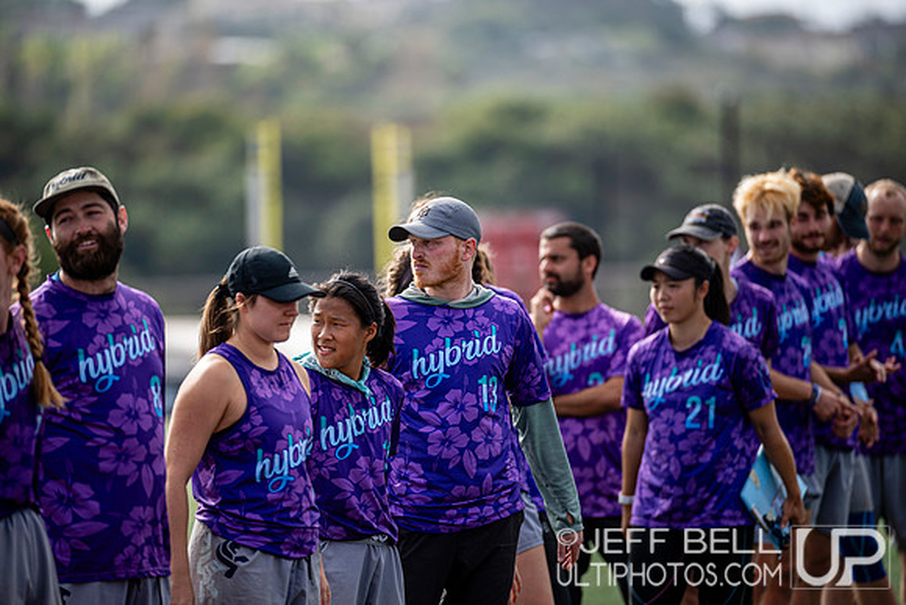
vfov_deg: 4.9
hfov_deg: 7.4
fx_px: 7048
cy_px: 302
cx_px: 453
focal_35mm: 280
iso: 100
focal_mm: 280
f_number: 3.2
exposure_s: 1/1000
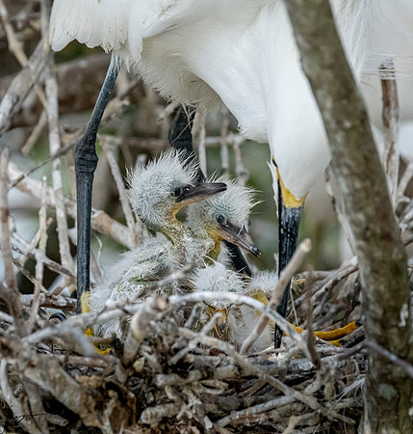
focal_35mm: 430
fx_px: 5948
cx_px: 135
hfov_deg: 4.0
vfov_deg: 4.2
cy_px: 238
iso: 5600
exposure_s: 1/2500
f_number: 9
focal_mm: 300
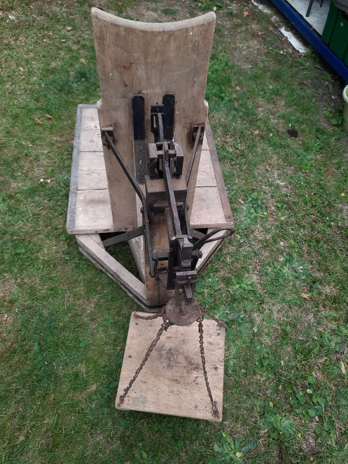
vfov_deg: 69.4
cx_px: 174
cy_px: 232
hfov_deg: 54.9
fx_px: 335
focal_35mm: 25
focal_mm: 4.6
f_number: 2
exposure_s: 1/103
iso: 32
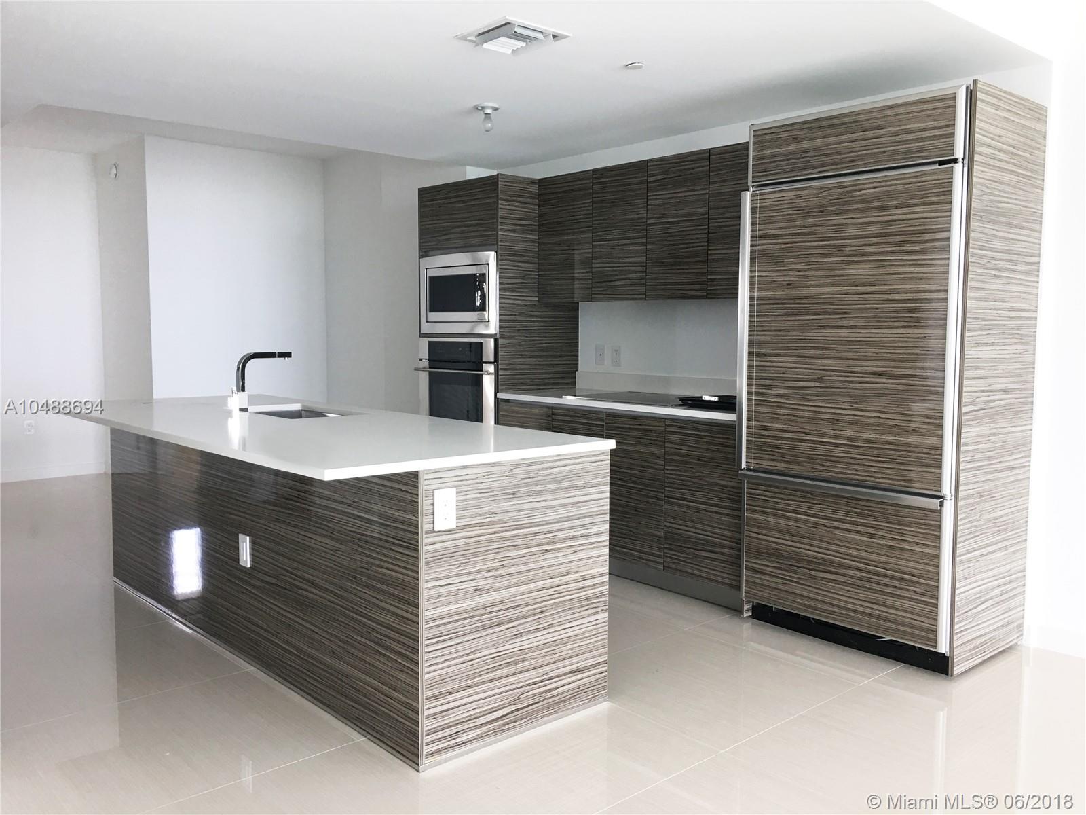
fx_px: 910
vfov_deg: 48.2
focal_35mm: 29
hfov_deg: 61.7
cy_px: 408
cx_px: 543
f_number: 2.2
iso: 25
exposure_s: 1/30
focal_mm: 4.15
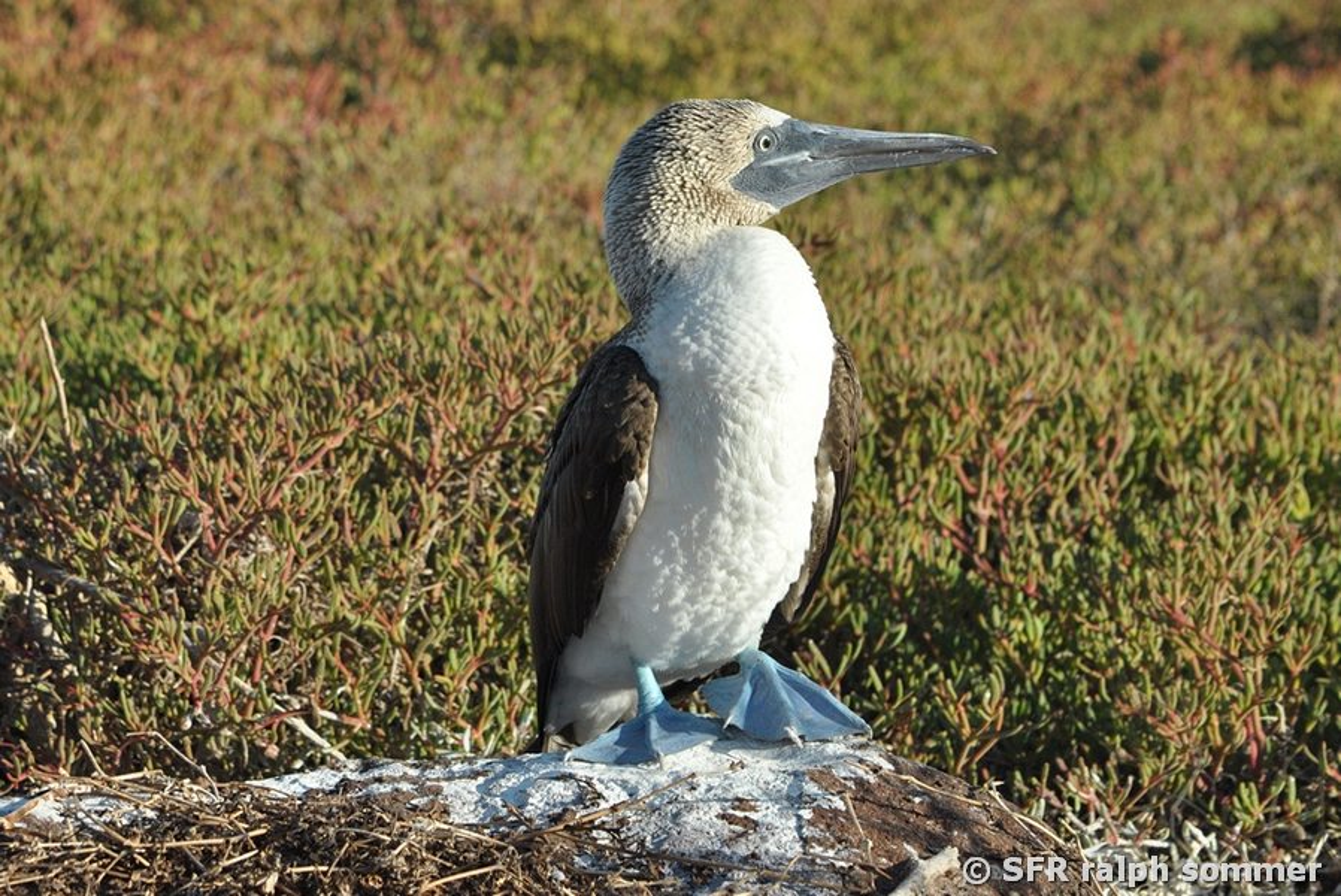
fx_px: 5870
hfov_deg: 13.0
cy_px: 448
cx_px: 670
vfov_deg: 8.7
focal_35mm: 158
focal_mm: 105
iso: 640
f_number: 9
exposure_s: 1/1250
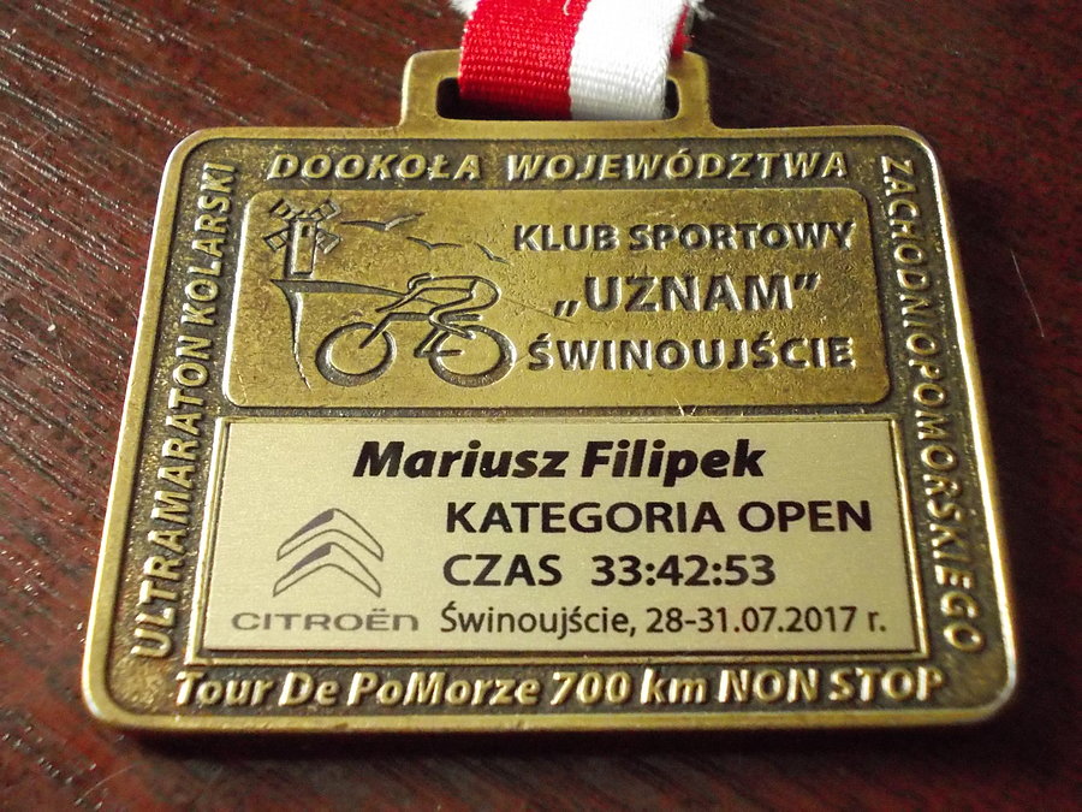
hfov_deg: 43.9
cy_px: 406
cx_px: 541
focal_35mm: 43
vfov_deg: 33.6
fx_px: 1344
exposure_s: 1/13
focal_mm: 6.1
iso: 800
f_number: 3.3
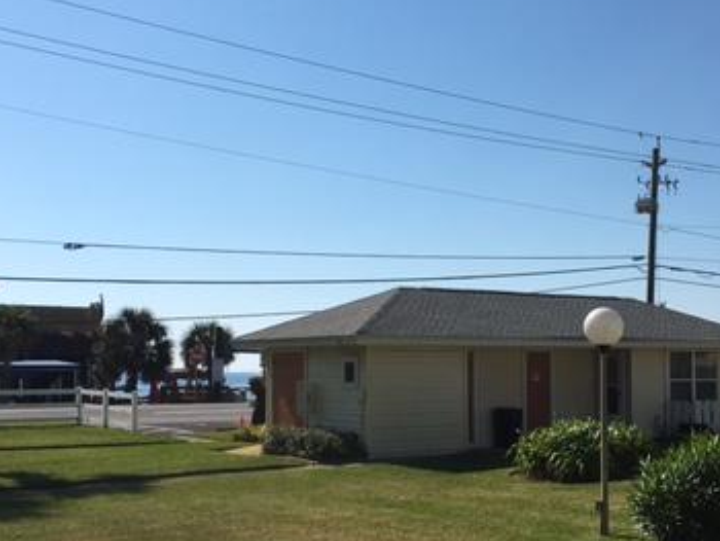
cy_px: 296
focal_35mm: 53
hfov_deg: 35.8
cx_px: 473
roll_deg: +0.4
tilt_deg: +3.9
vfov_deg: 27.5
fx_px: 1103
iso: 25
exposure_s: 1/3077
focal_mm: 4.15
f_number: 2.2
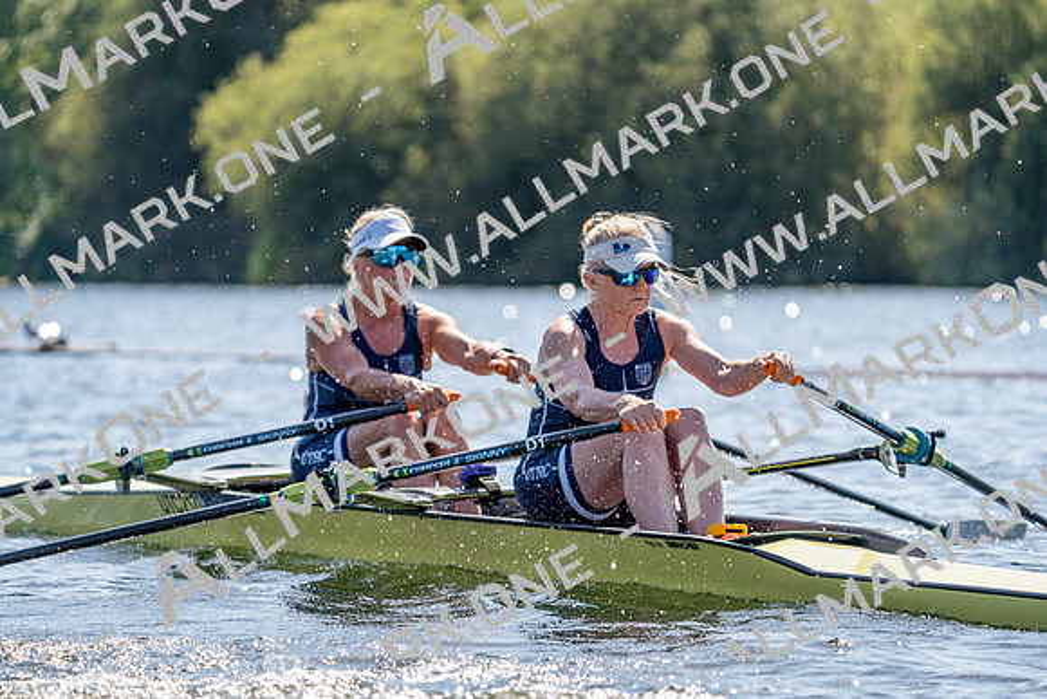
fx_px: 7069
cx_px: 524
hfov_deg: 8.5
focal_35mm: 243
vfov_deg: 5.7
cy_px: 350
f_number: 5.6
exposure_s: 1/2000
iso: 400
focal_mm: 243
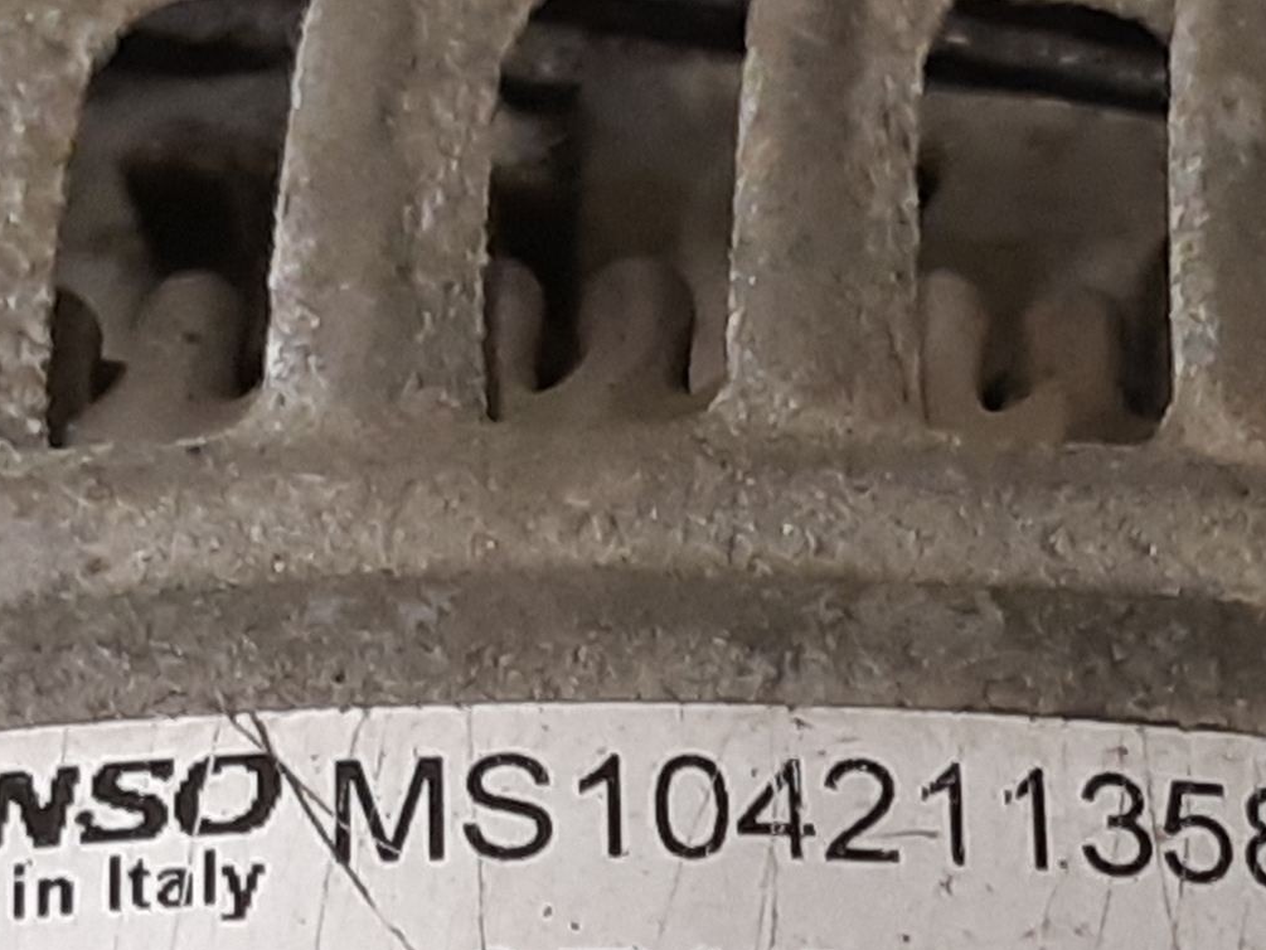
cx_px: 854
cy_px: 866
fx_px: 1939
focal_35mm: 53
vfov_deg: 26.5
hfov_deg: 35.8
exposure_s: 1/50
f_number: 1.7
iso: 160
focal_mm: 3.93
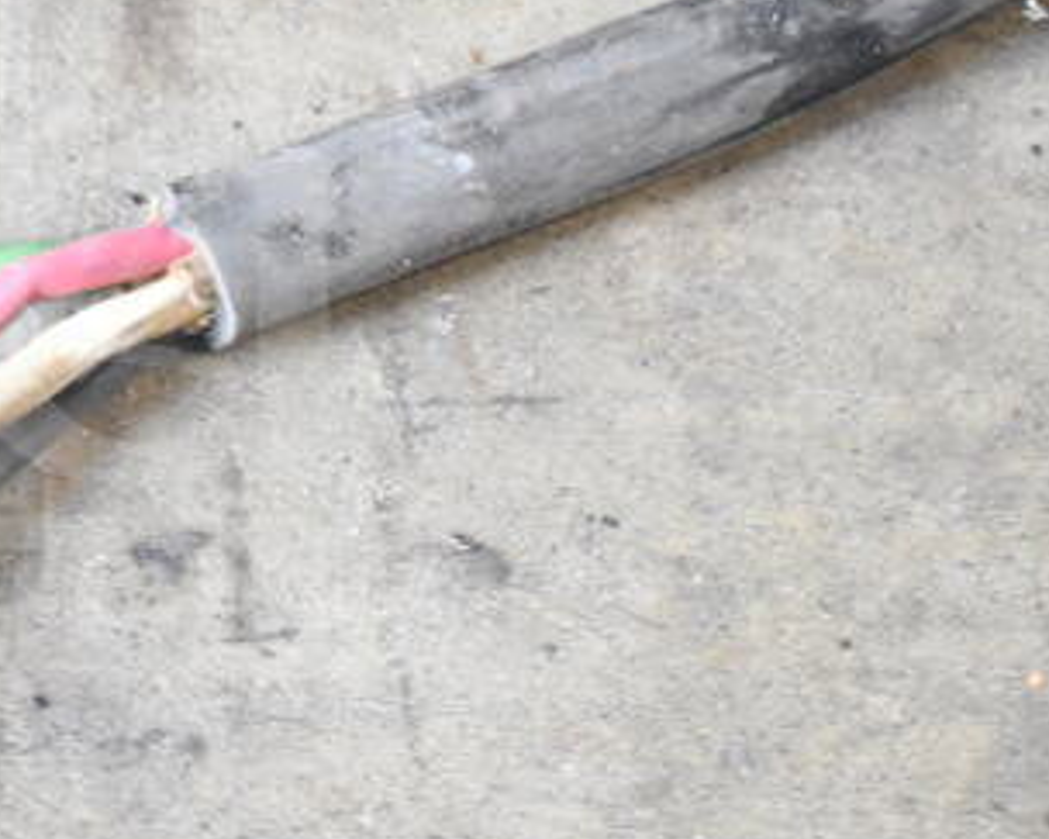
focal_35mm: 96
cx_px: 31
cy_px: 406
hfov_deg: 19.5
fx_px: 2979
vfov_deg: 16.0
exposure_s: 1/60
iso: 1600
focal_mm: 34
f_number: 4.5
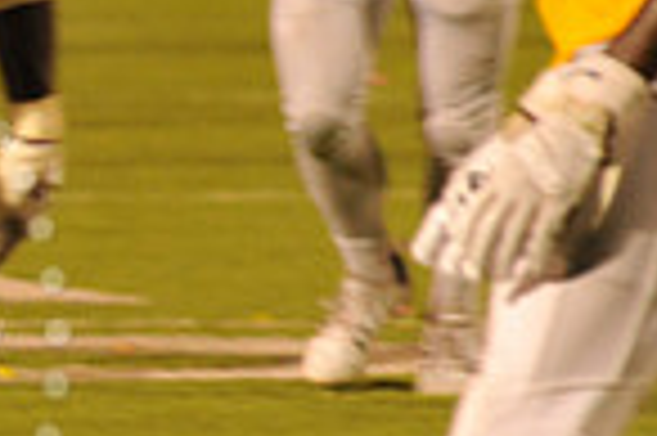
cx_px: -360
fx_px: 14474
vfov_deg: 1.7
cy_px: 342
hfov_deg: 2.6
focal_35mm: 794
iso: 3200
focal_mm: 200
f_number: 5.6
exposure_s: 1/160
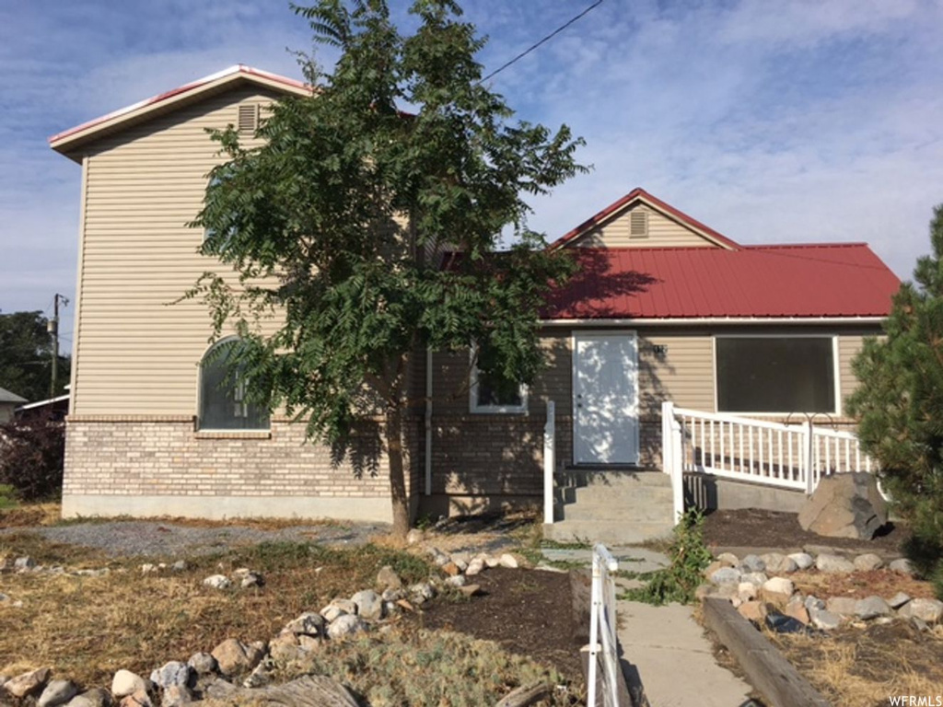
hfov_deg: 61.7
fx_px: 790
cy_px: 354
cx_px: 472
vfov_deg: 48.2
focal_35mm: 29
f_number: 2.2
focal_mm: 4.15
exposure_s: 1/1876
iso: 25
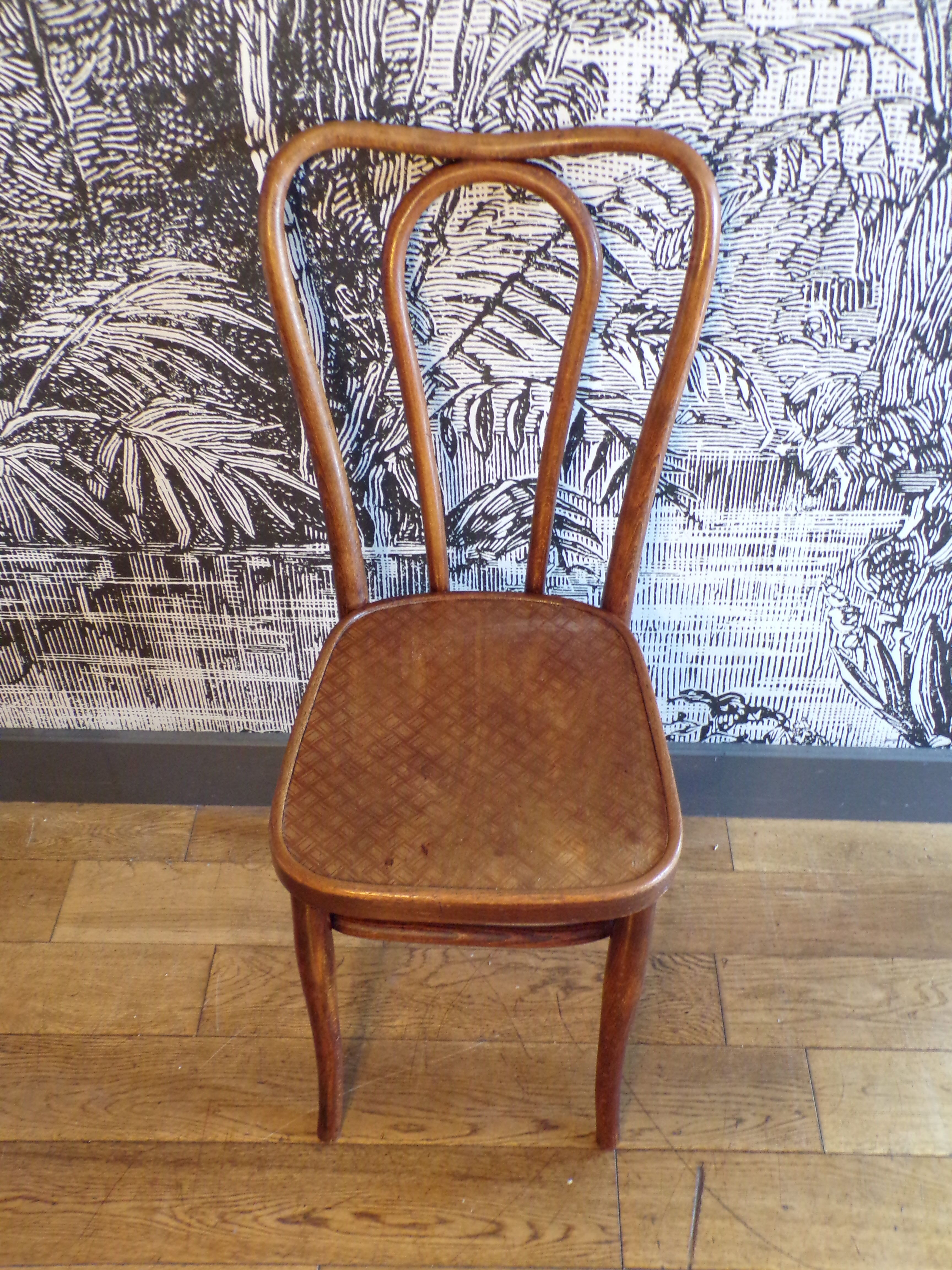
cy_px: 635
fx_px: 1173
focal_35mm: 32
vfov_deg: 56.8
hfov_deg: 44.2
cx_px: 476
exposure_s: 1/12
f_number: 3.2
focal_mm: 5.8
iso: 400
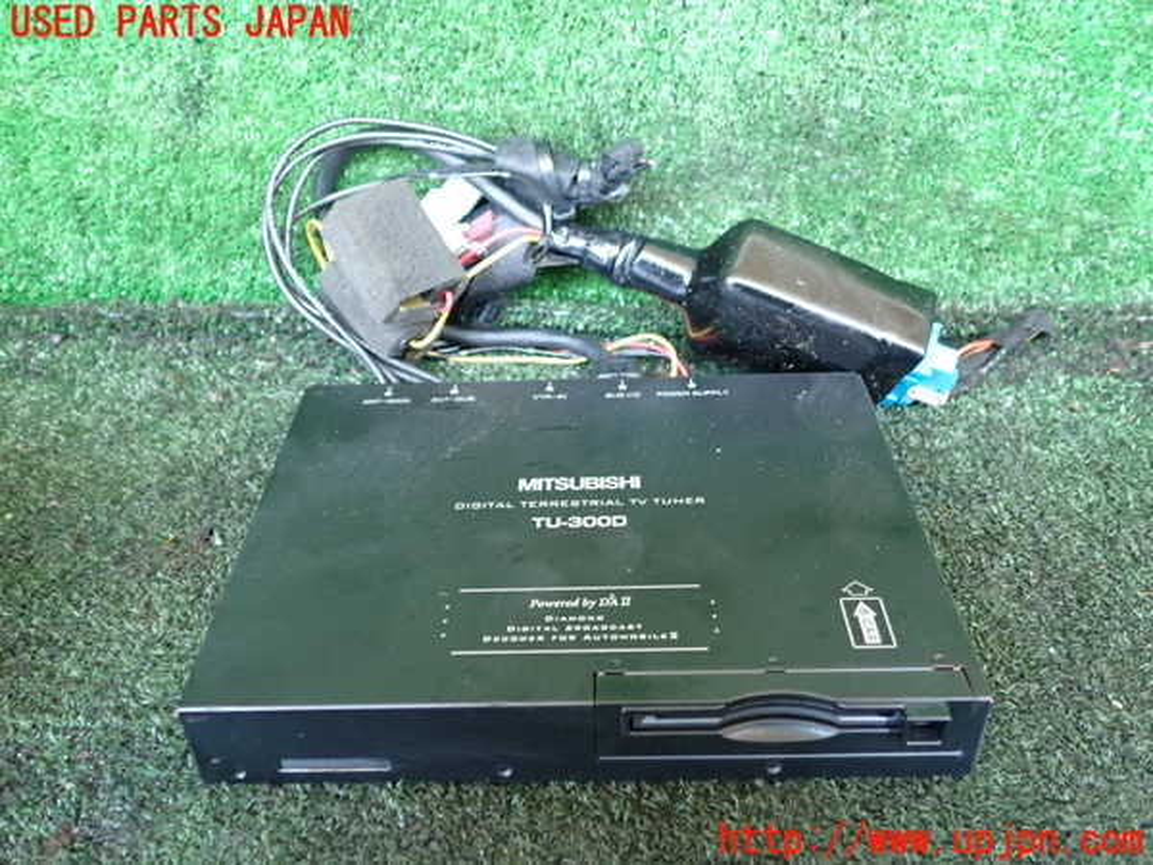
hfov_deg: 60.0
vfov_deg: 46.8
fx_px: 999
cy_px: 432
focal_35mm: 30
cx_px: 576
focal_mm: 5.4
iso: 400
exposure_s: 1/30
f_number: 2.3
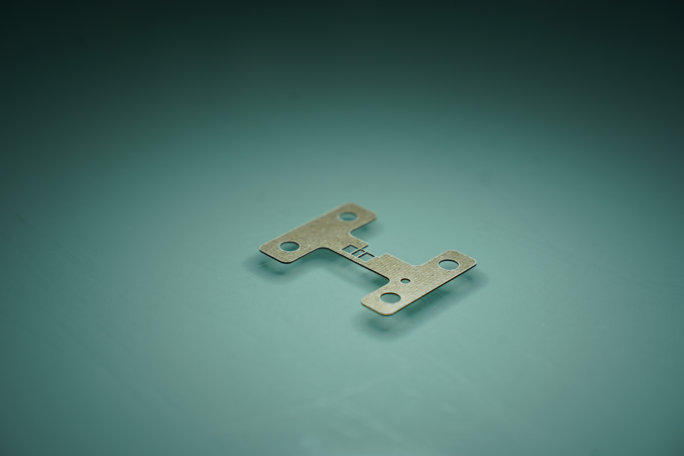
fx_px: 1425
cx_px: 342
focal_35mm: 75
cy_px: 228
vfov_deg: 18.2
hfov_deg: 27.0
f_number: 5.6
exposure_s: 1/320
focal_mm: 75
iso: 100
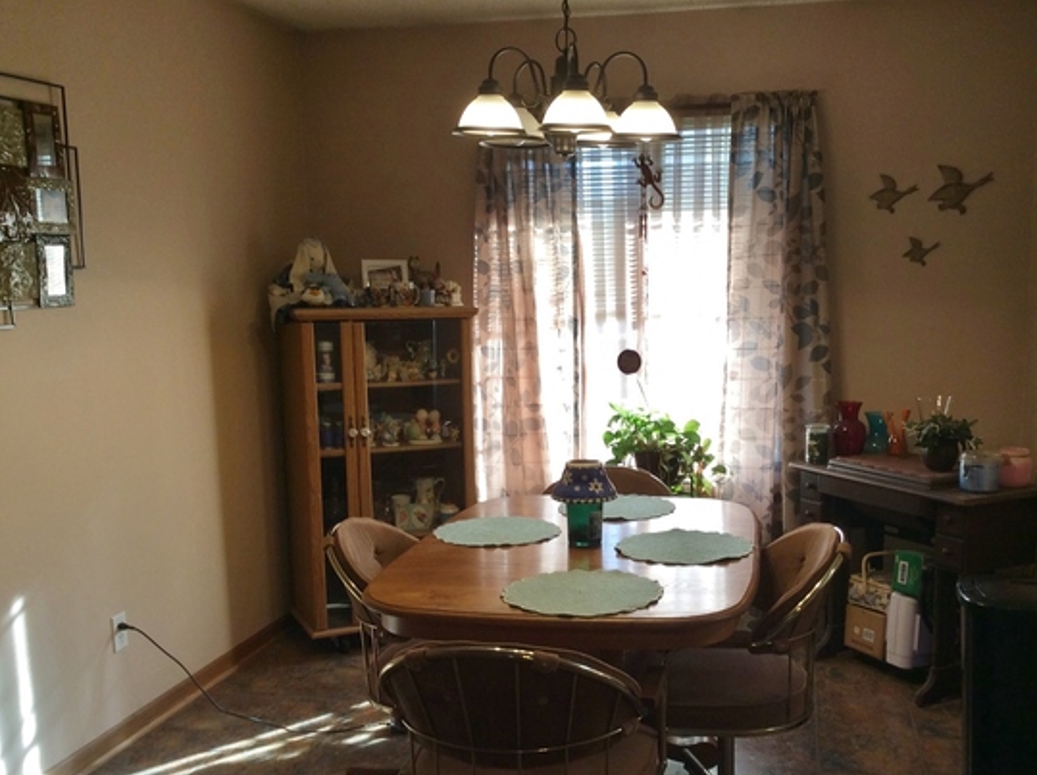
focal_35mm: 38
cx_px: 575
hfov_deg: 48.9
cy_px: 458
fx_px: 1137
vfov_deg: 37.5
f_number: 2.4
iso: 32
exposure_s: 1/24
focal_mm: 3.3
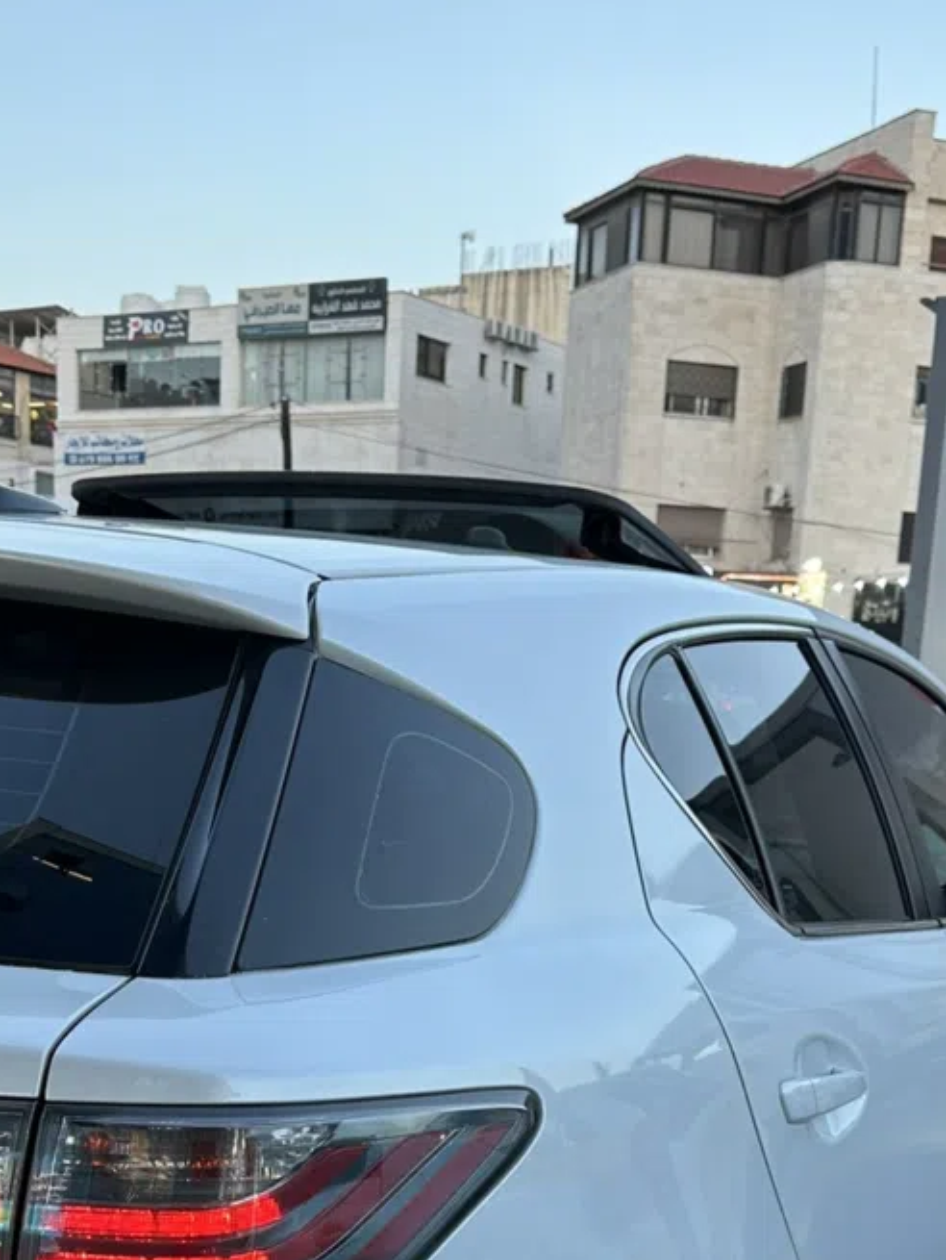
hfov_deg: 29.1
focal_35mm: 50
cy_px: 1105
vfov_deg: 36.1
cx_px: 461
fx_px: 1820
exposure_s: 1/100
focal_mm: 6.86
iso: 100
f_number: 1.78
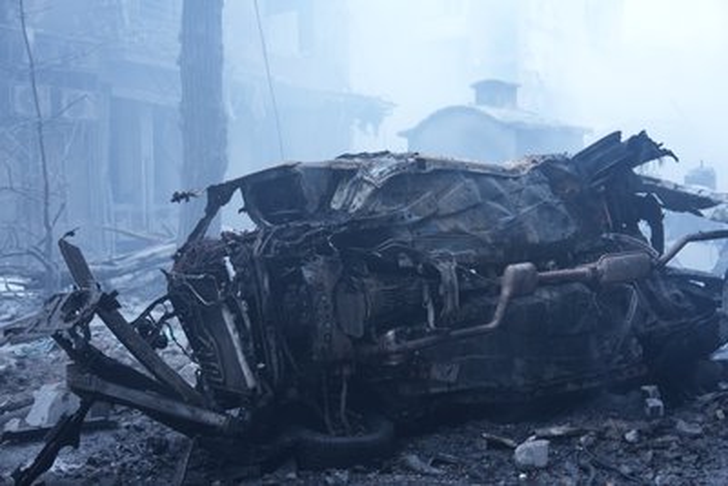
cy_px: 243
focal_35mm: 43
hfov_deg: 45.4
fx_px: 870
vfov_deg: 31.2
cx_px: 364
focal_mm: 43
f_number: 2.8
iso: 2500
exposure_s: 1/160
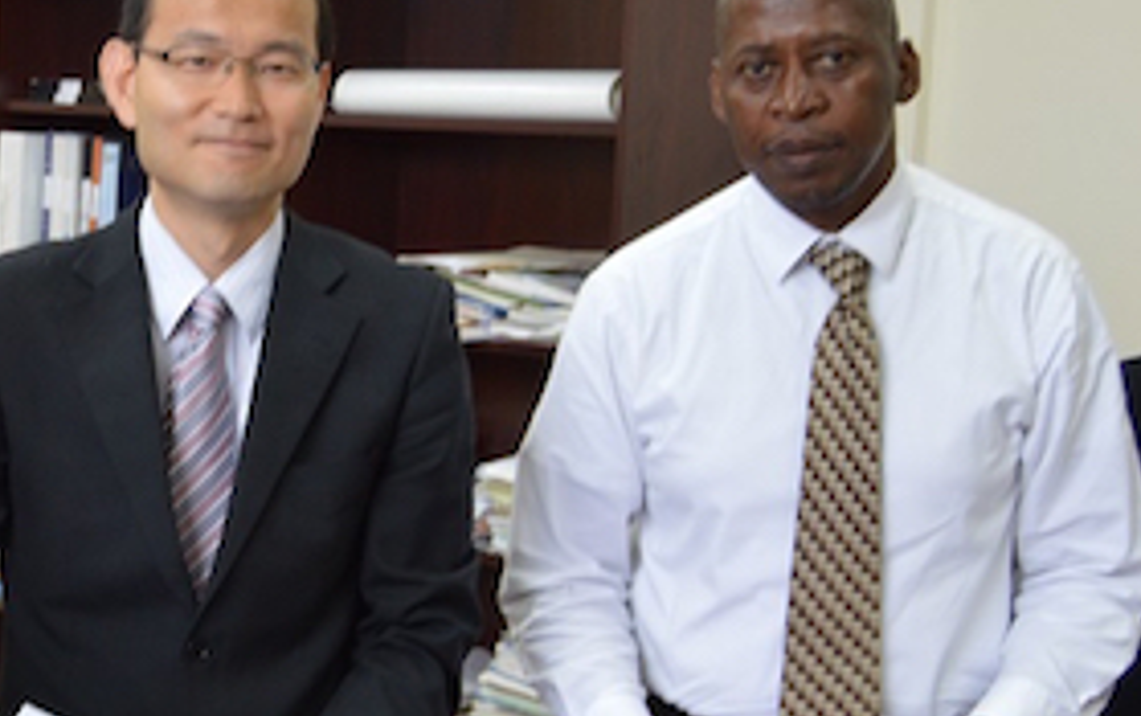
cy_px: 464
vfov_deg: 17.0
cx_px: -131
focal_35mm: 77
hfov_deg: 24.8
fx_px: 2397
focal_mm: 22
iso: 400
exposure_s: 1/40
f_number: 5
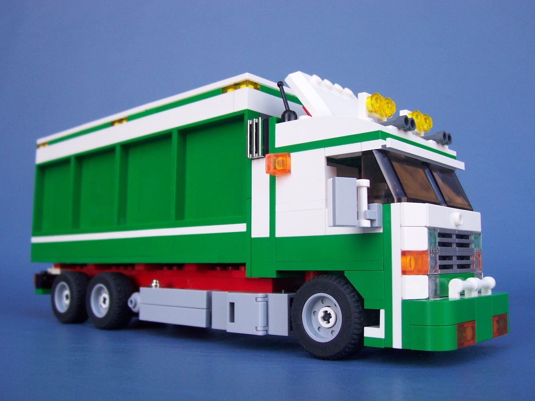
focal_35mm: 37
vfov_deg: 38.7
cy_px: 200
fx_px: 572
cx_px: 268
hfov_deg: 50.1
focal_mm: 5.6
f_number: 2.8
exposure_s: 1/125
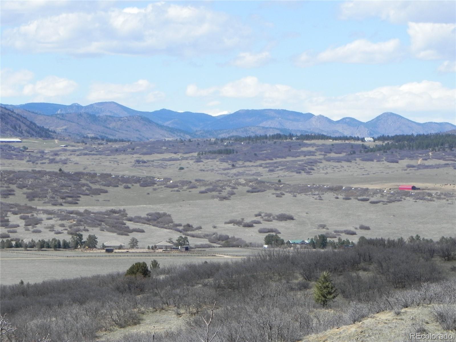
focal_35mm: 162
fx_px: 2134
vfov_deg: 9.2
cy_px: 171
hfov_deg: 12.2
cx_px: 228
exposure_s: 1/464
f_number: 7.1
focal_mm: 28.8
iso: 160
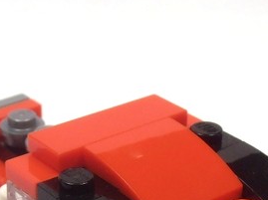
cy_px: 212
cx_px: 104
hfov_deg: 15.9
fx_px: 959
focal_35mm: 124
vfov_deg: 11.8
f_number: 3.9
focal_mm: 6.61
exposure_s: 1/60
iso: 80
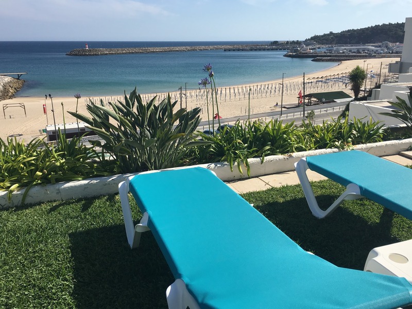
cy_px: 154
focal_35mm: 29
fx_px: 345
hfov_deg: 61.7
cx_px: 206
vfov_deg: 48.2
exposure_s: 1/2079
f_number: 2.2
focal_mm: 4.15
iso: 25
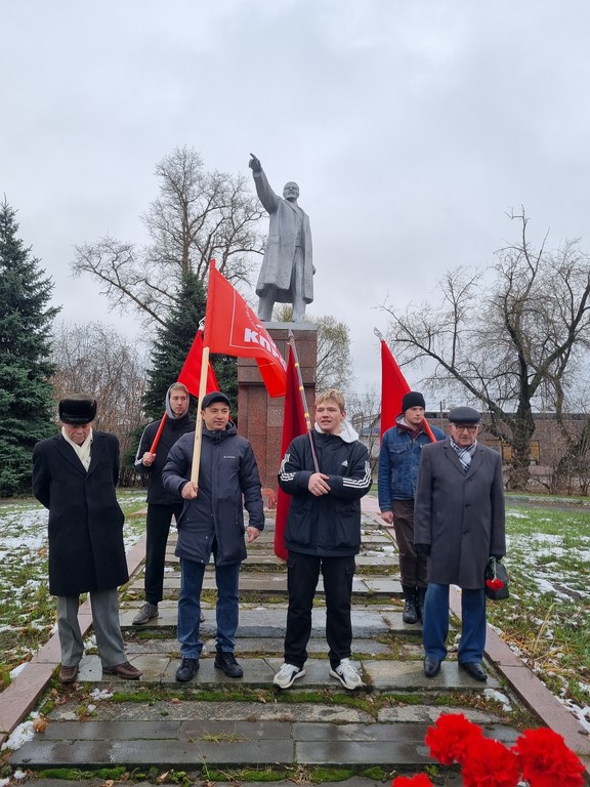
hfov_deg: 53.1
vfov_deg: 67.3
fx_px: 591
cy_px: 394
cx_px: 295
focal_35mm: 26
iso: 50
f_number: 1.8
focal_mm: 5.4
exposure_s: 1/530
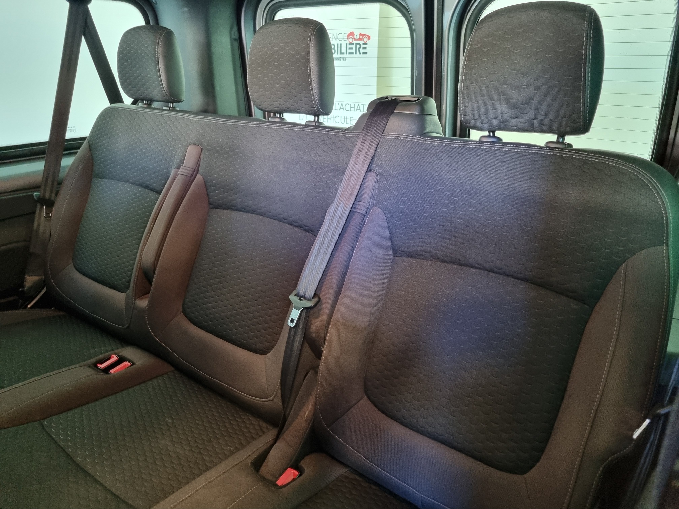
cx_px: 340
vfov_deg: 53.1
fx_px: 510
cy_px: 254
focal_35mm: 26
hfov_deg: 67.3
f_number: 1.8
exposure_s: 1/25
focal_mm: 5.4
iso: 640
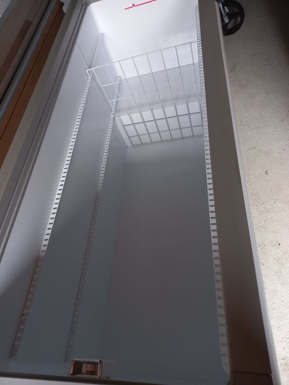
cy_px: 192
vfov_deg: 69.4
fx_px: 278
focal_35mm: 25
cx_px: 144
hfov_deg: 54.9
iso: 200
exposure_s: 1/50
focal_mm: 4.6
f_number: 1.8
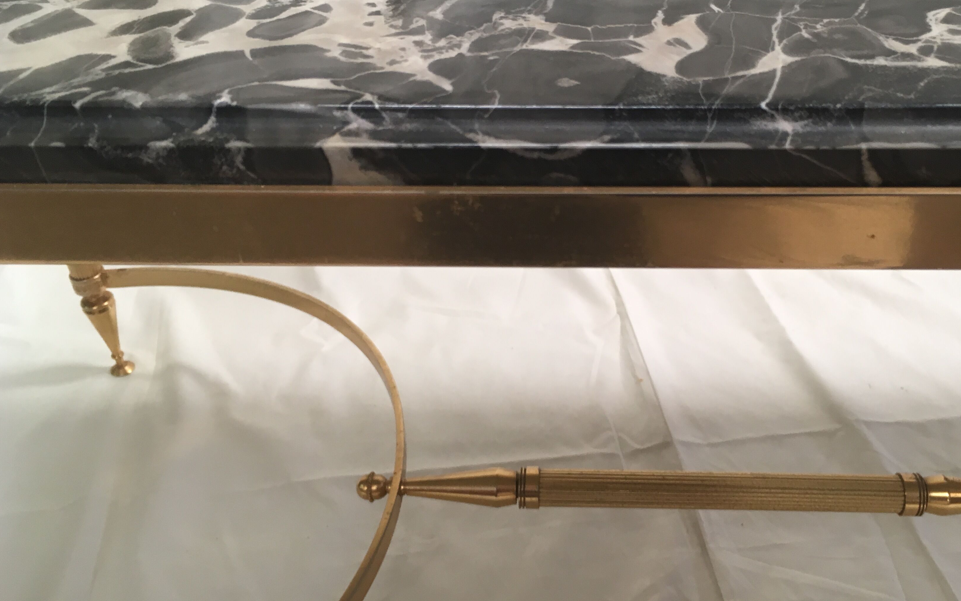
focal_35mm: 38
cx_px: 559
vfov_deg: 33.6
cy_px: 280
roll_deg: +0.1
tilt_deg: -36.8
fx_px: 995
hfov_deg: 51.3
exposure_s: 1/33
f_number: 2.2
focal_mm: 4.15
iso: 64
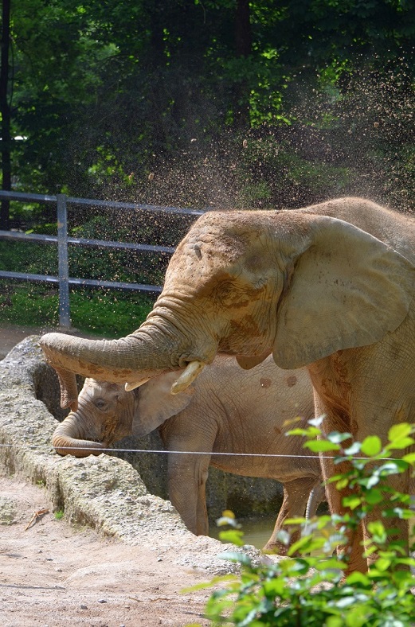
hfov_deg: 10.6
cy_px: 314
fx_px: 2243
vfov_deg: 15.9
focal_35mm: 129
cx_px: 208
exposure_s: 1/1250
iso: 400
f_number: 5
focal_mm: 86
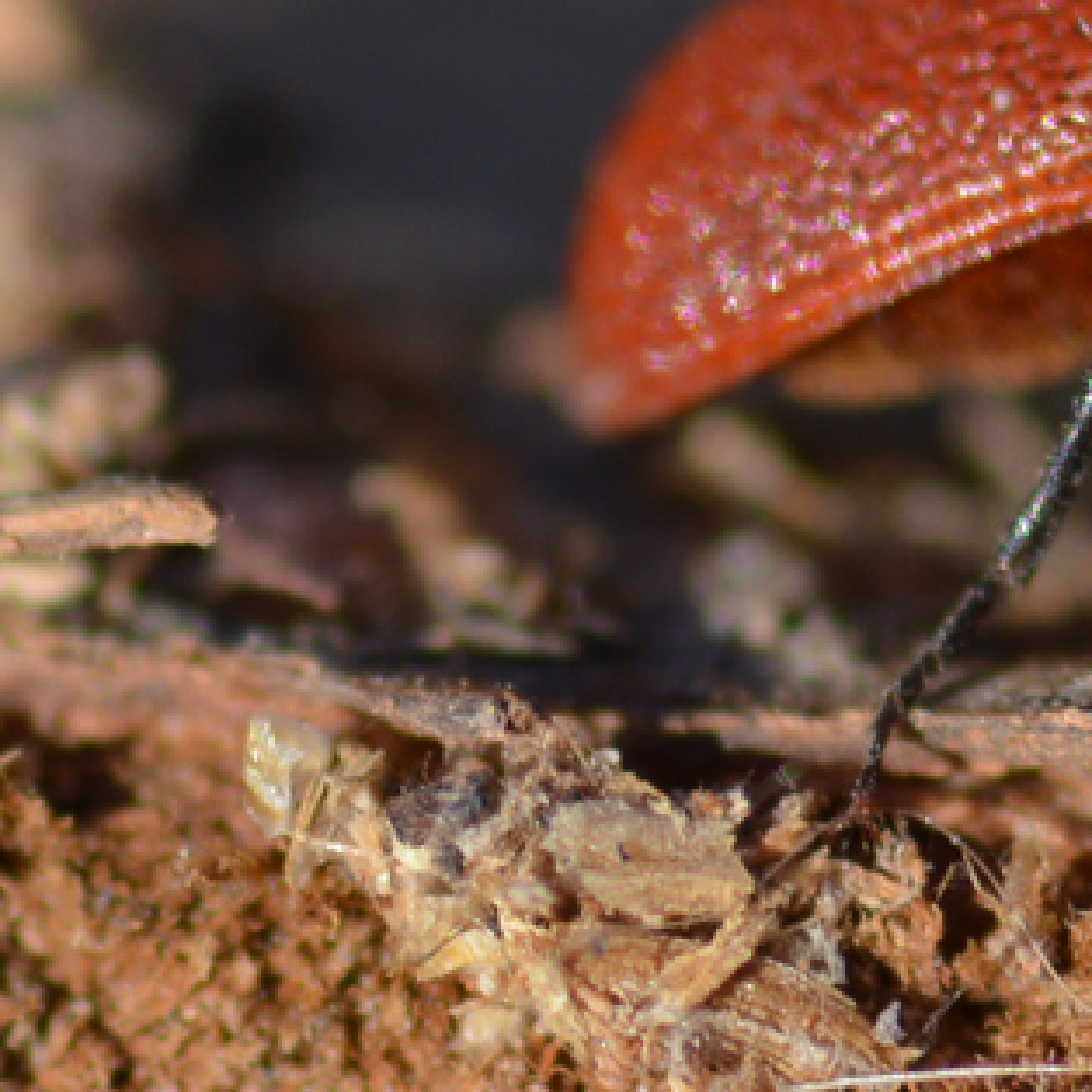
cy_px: 181
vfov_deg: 4.5
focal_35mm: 390
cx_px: 1603
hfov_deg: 4.5
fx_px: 13919
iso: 100
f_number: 9
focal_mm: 100
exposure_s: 1/500
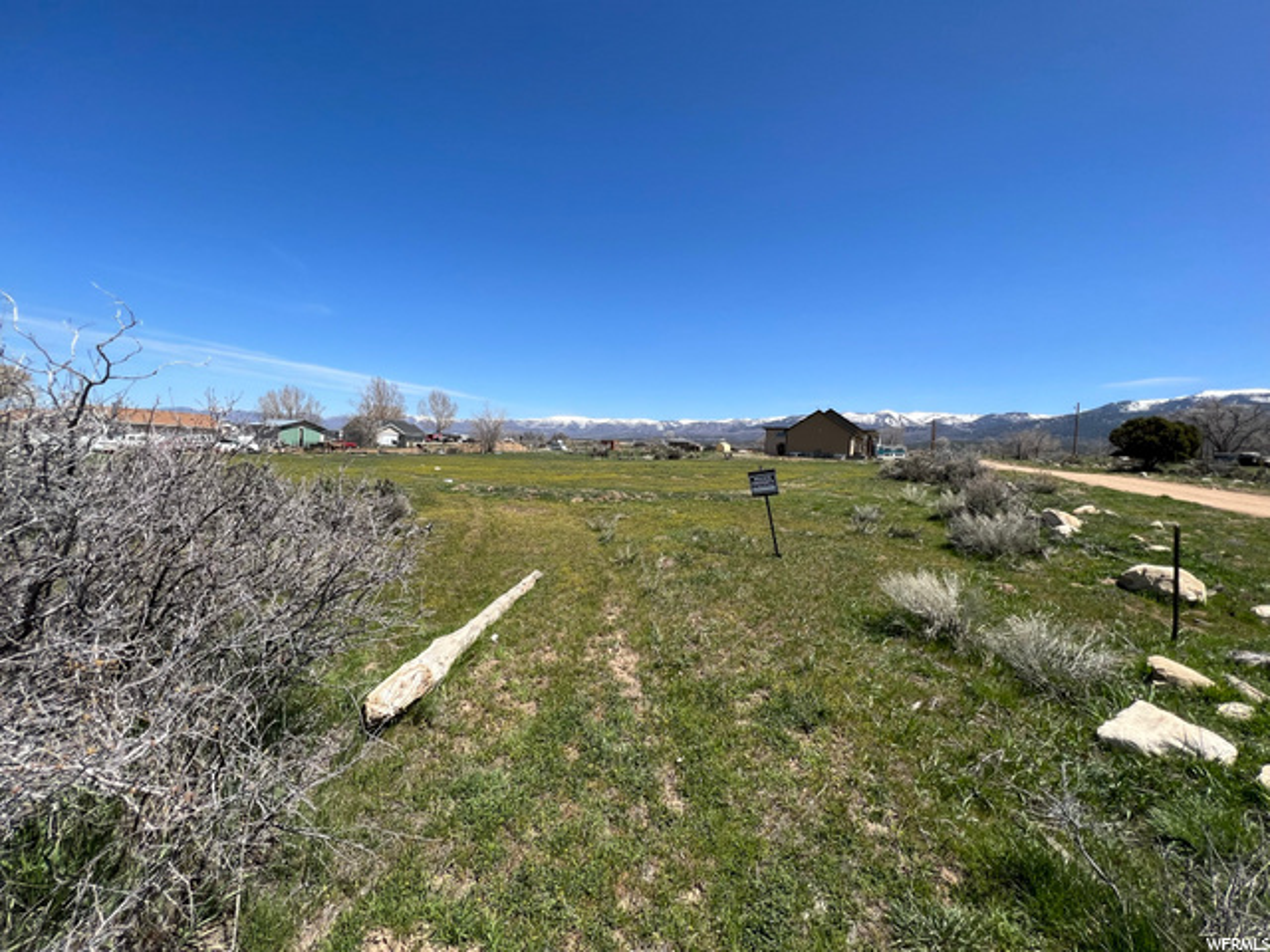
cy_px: 476
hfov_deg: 106.2
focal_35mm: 13
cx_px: 635
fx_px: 477
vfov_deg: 89.9
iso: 32
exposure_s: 1/1946
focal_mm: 1.57
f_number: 1.8
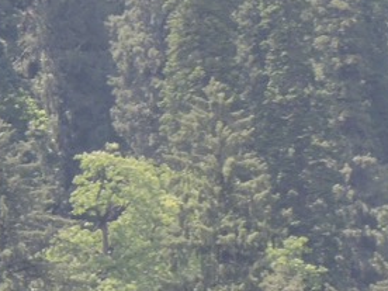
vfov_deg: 1.3
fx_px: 12856
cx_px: -448
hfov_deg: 1.7
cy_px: 107
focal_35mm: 1147
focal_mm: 39.4
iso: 100
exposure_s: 1/125
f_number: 5.3
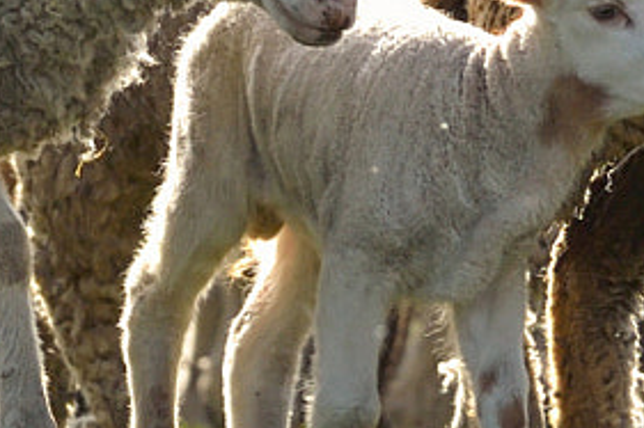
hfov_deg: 0.9
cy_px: -153
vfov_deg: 0.6
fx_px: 42835
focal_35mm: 2396
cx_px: -857
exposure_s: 1/800
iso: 500
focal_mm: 420
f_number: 10
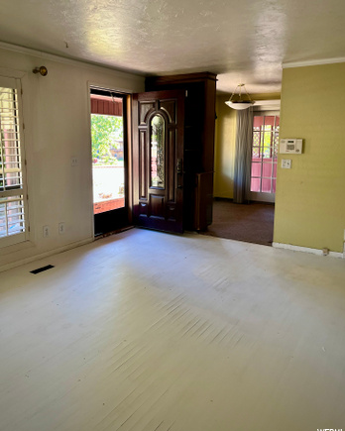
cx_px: 171
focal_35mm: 28
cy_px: 198
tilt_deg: -8.9
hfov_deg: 51.5
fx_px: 357
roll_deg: +0.5
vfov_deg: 62.1
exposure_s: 1/121
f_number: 1.6
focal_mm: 5.1
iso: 125
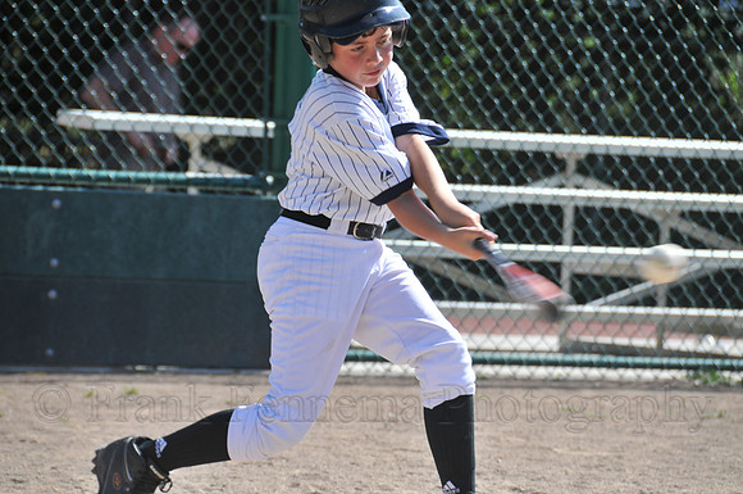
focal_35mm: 300
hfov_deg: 6.9
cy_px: 247
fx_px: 6183
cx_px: 372
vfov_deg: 4.6
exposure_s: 1/500
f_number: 5.6
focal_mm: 200
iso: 200
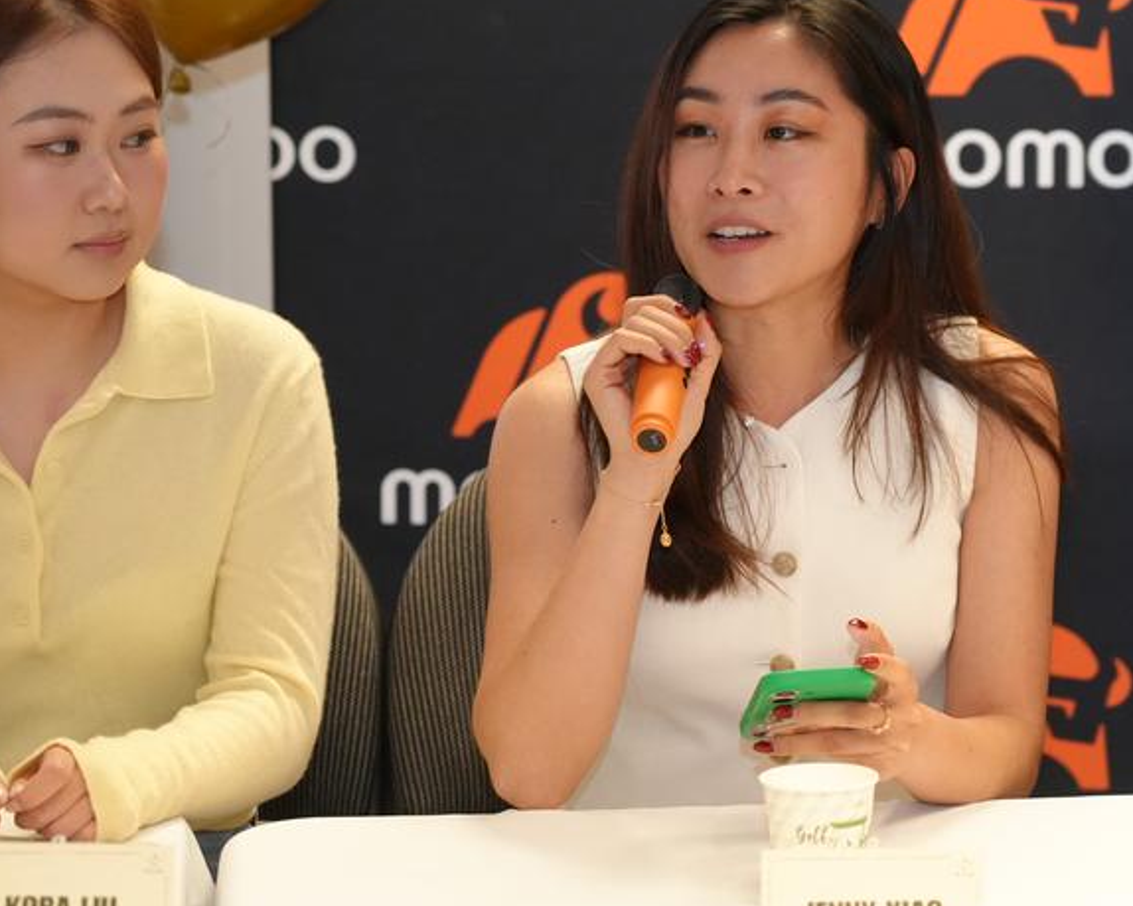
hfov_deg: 11.6
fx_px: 5565
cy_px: 215
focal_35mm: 166
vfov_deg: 9.3
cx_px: 730
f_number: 4
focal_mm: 94
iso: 5000
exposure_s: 1/160
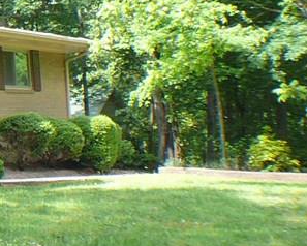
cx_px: -166
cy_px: 8
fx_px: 1437
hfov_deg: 11.6
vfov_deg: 9.7
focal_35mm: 158
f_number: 3.3
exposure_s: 1/80
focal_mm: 7
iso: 80
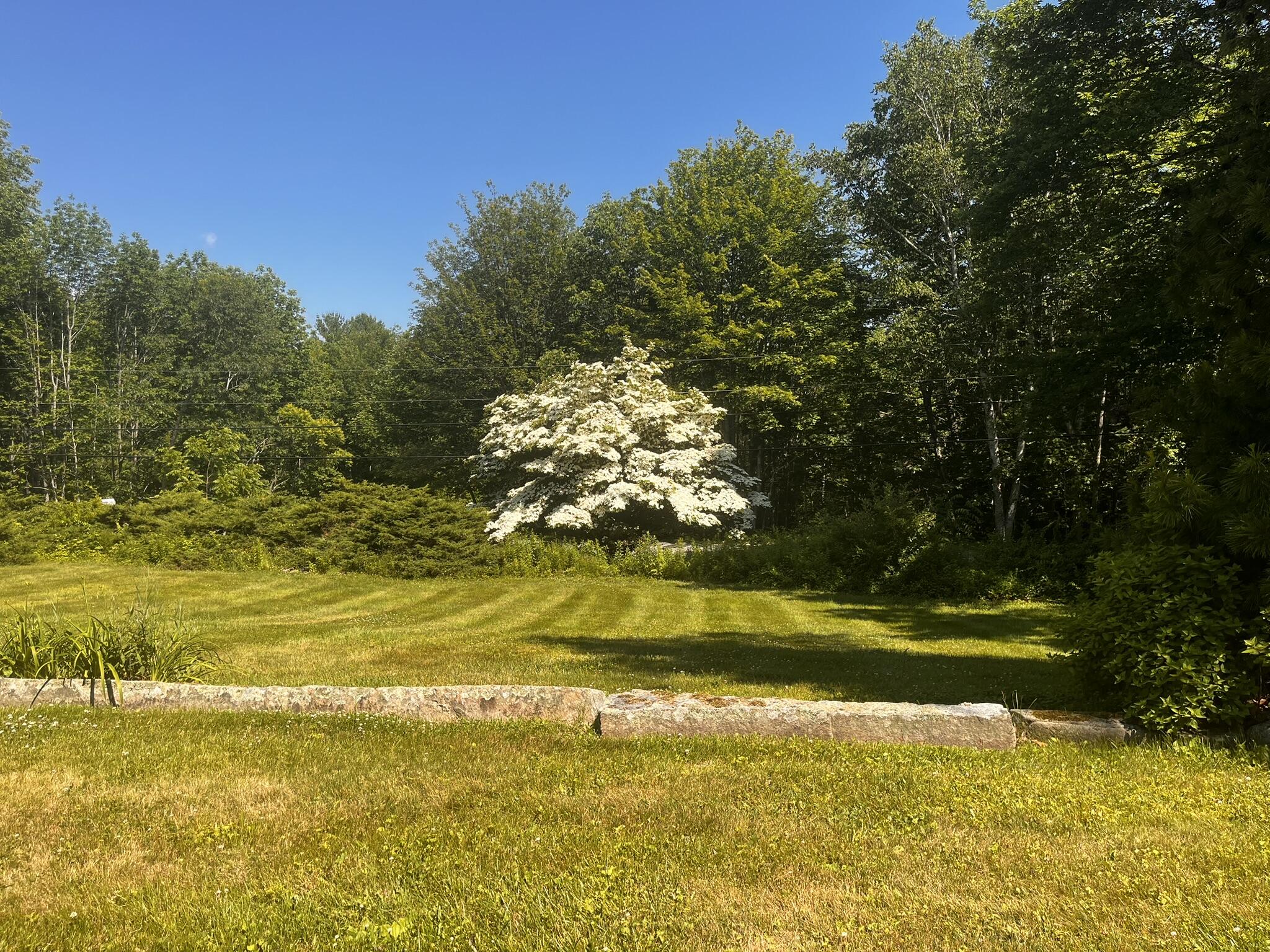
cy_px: 476
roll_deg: +0.0
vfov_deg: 53.1
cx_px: 635
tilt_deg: -4.5
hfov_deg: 67.3
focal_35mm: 26
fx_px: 954
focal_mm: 5.1
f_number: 1.6
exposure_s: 1/1923
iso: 50
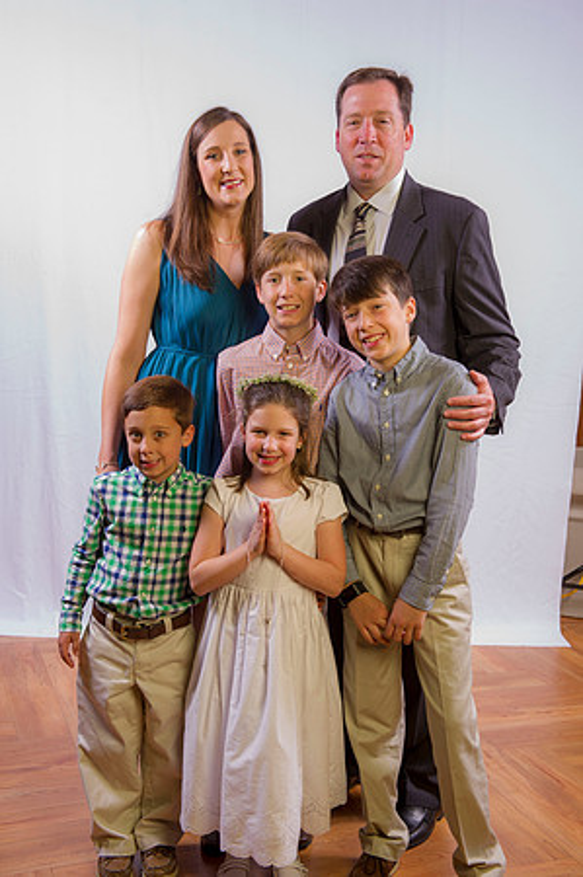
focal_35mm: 48
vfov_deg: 41.2
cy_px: 438
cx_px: 292
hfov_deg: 28.0
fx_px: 1169
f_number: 7.1
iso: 100
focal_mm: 48
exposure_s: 1/160
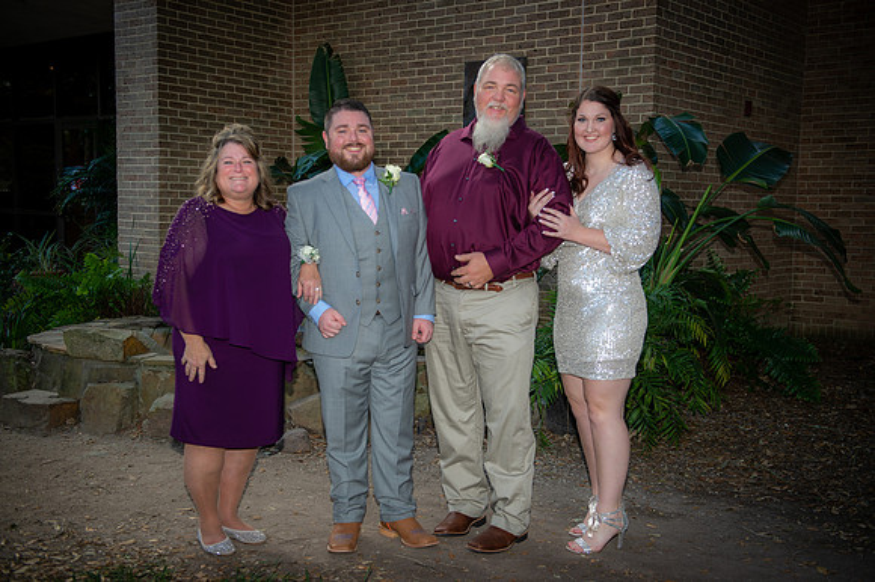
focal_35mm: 40
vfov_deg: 33.4
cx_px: 438
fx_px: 972
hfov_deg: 48.5
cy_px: 291
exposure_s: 1/60
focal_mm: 40
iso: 64
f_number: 3.5
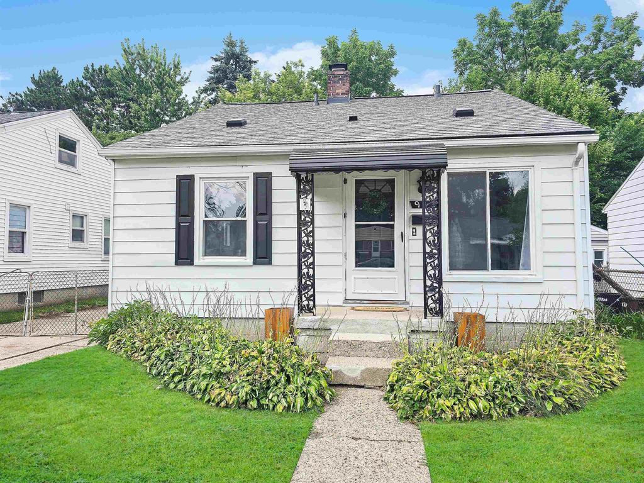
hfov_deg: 73.9
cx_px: 322
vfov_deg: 58.9
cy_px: 242
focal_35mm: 23
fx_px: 428
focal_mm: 6.3
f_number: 1.7
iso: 12
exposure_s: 1/516
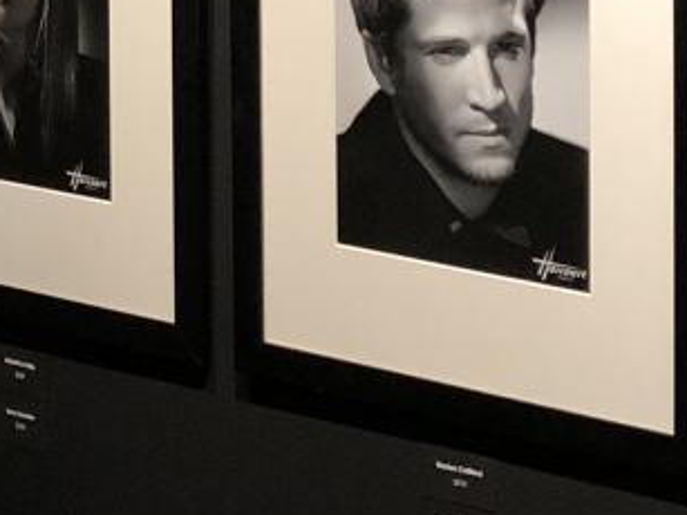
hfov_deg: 13.2
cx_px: -85
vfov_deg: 9.8
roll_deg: -0.2
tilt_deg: -2.4
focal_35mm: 146
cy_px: -296
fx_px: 2896
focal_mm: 3.99
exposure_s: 1/15
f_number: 1.8
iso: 64
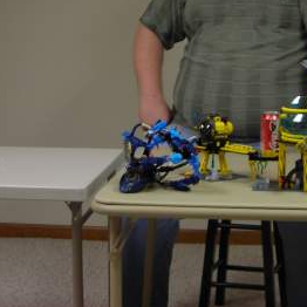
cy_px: 33
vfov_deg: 20.7
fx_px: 823
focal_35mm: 82
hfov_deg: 20.9
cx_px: 241
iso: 50
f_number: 3.2
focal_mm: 6.3
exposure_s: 1/7.2
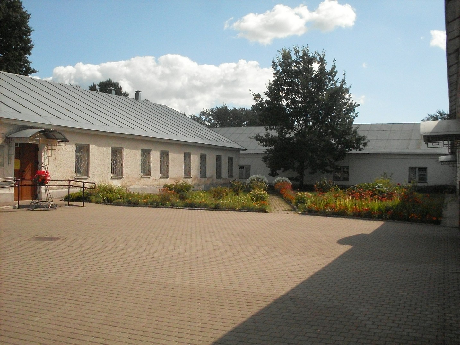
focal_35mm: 38
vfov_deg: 37.7
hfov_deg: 49.0
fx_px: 505
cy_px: 172
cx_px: 230
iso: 400
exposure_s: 1/1000
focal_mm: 6.3
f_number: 8.4
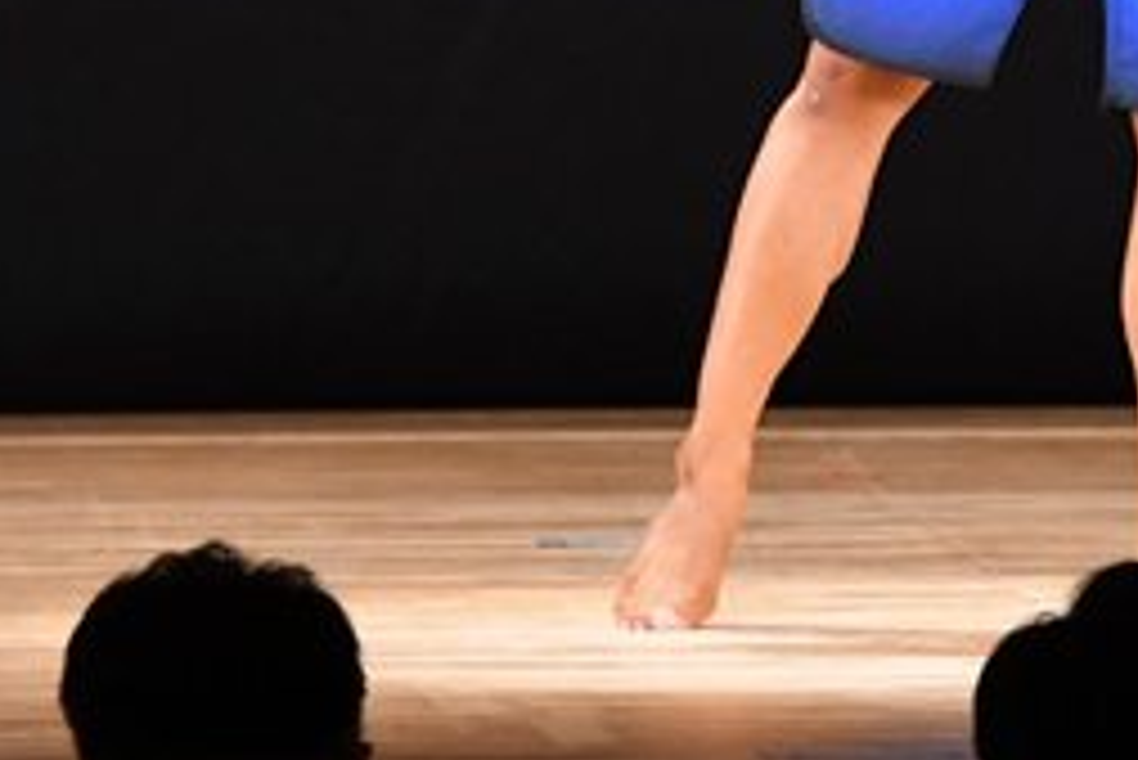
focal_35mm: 688
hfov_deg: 3.0
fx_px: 21760
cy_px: -342
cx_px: 978
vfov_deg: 2.0
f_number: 5.6
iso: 3200
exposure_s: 1/400
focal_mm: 150
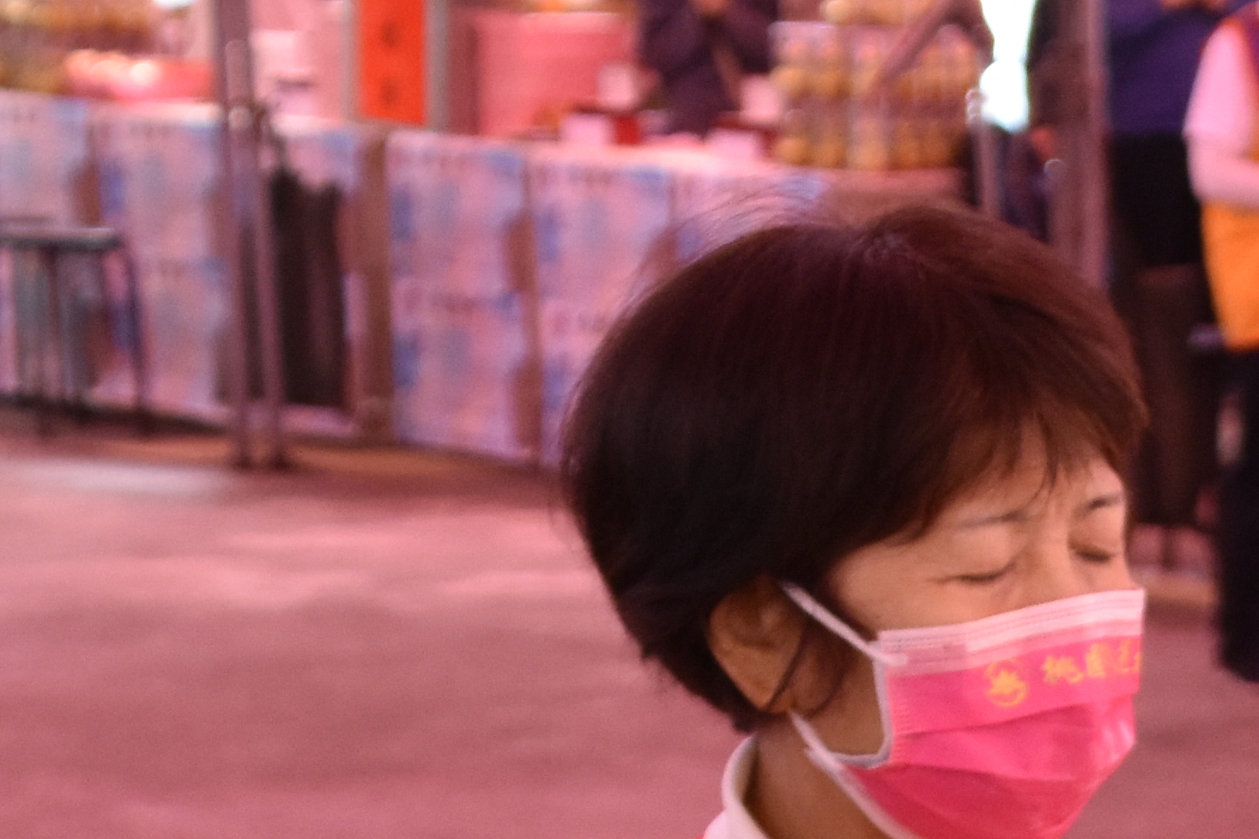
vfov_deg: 6.3
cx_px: 1333
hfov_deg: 9.5
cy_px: 1447
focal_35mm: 214
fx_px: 7484
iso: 1600
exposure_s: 1/60
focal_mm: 35
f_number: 4.2
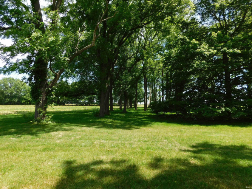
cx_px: 126
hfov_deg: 73.9
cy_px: 94
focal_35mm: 23
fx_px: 167
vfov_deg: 58.9
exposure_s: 1/640
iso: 125
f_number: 3
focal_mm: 4
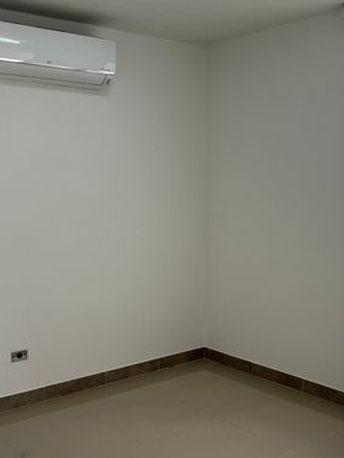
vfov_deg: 42.0
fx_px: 596
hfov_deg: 32.2
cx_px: 176
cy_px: 253
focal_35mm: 45
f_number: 1.5
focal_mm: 5.7
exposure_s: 1/340
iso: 50
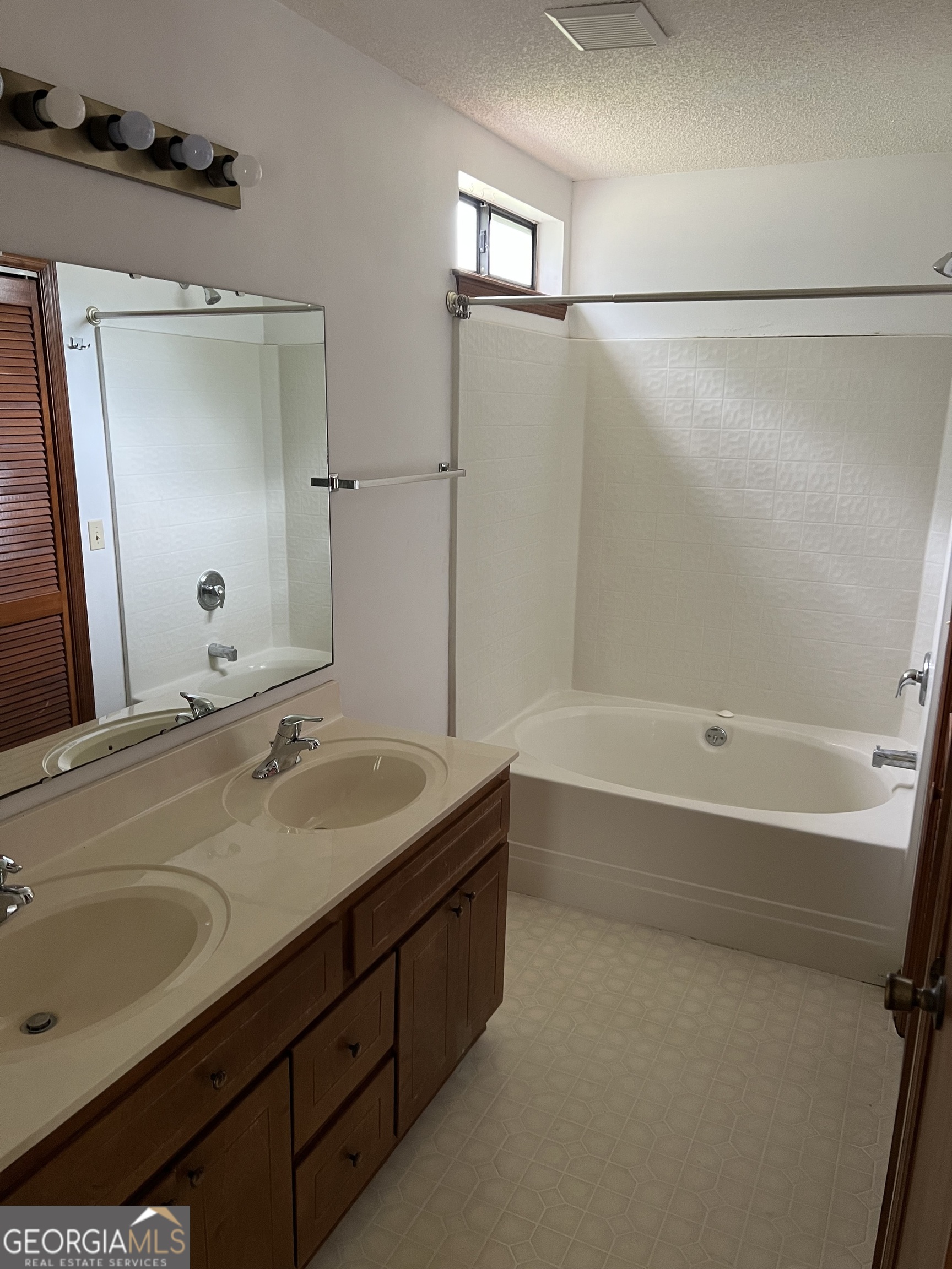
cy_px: 634
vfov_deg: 67.3
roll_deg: -0.9
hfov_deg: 53.1
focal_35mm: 26
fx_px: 953
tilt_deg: -13.2
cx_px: 476
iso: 160
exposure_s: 1/60
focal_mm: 5.7
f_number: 1.5
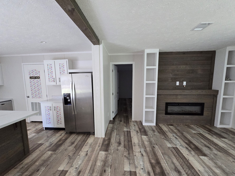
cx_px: 112
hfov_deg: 98.1
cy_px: 98
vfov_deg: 81.4
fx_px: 102
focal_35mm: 15
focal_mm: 2.2
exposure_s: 1/100
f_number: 2.2
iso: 500
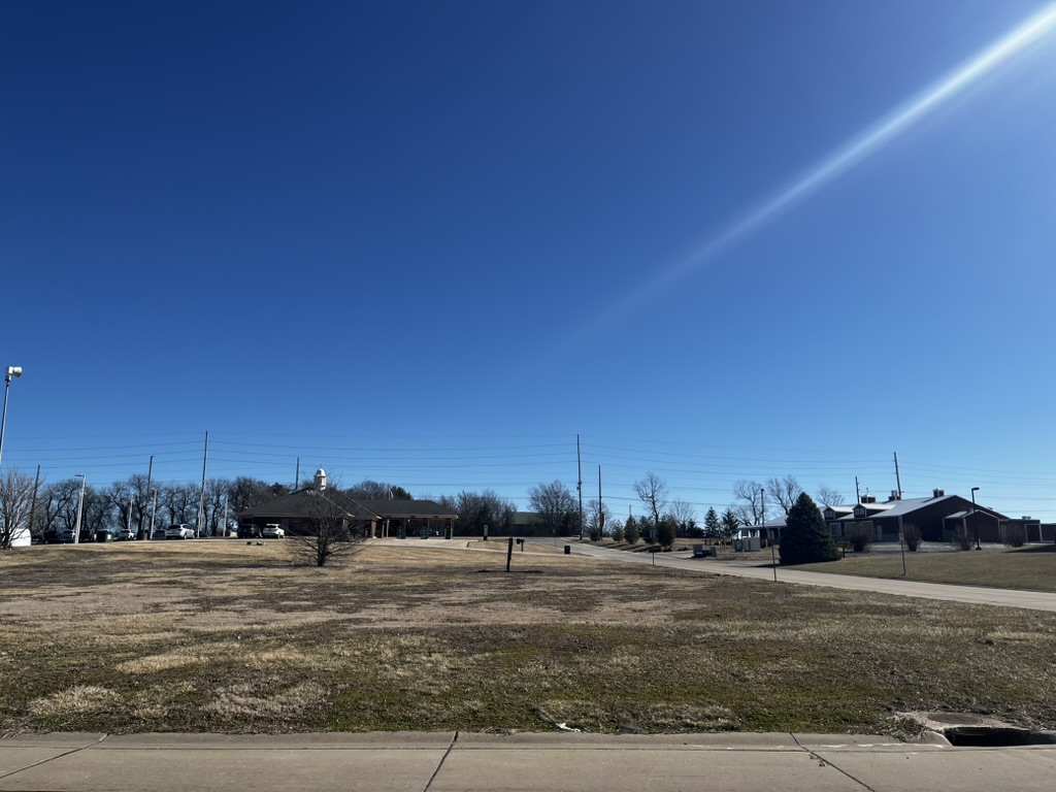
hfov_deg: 67.3
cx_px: 528
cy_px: 396
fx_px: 793
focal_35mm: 26
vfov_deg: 53.1
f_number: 1.6
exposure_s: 1/5319
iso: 50
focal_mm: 5.1
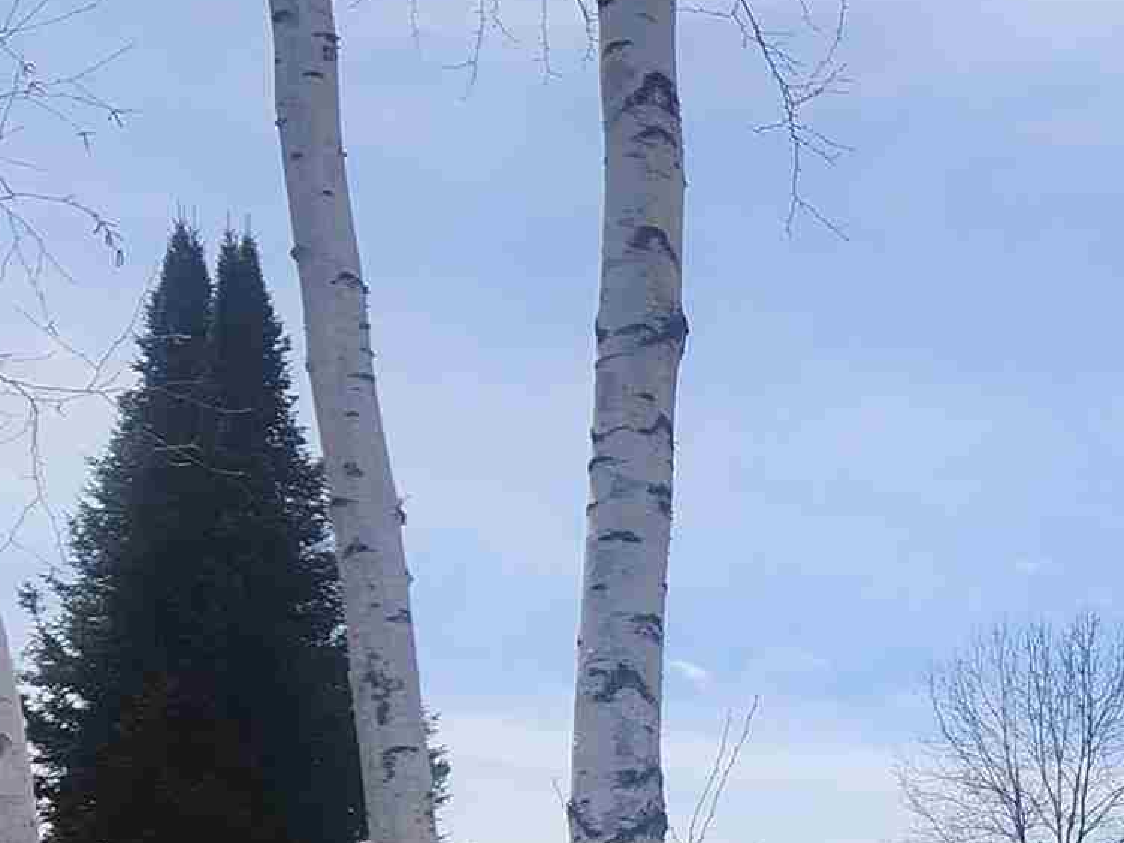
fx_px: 3052
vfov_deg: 15.1
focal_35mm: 94
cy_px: 1030
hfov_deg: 18.8
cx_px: 1602
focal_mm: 5.4
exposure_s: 1/2105
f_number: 1.8
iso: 20
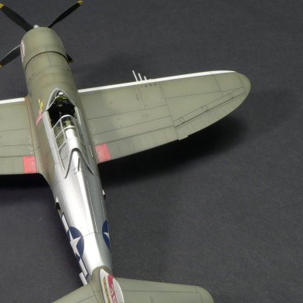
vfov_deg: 32.7
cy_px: 177
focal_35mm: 52
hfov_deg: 32.0
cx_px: 63
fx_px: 515
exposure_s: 1/6
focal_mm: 6
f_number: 6.3
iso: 80
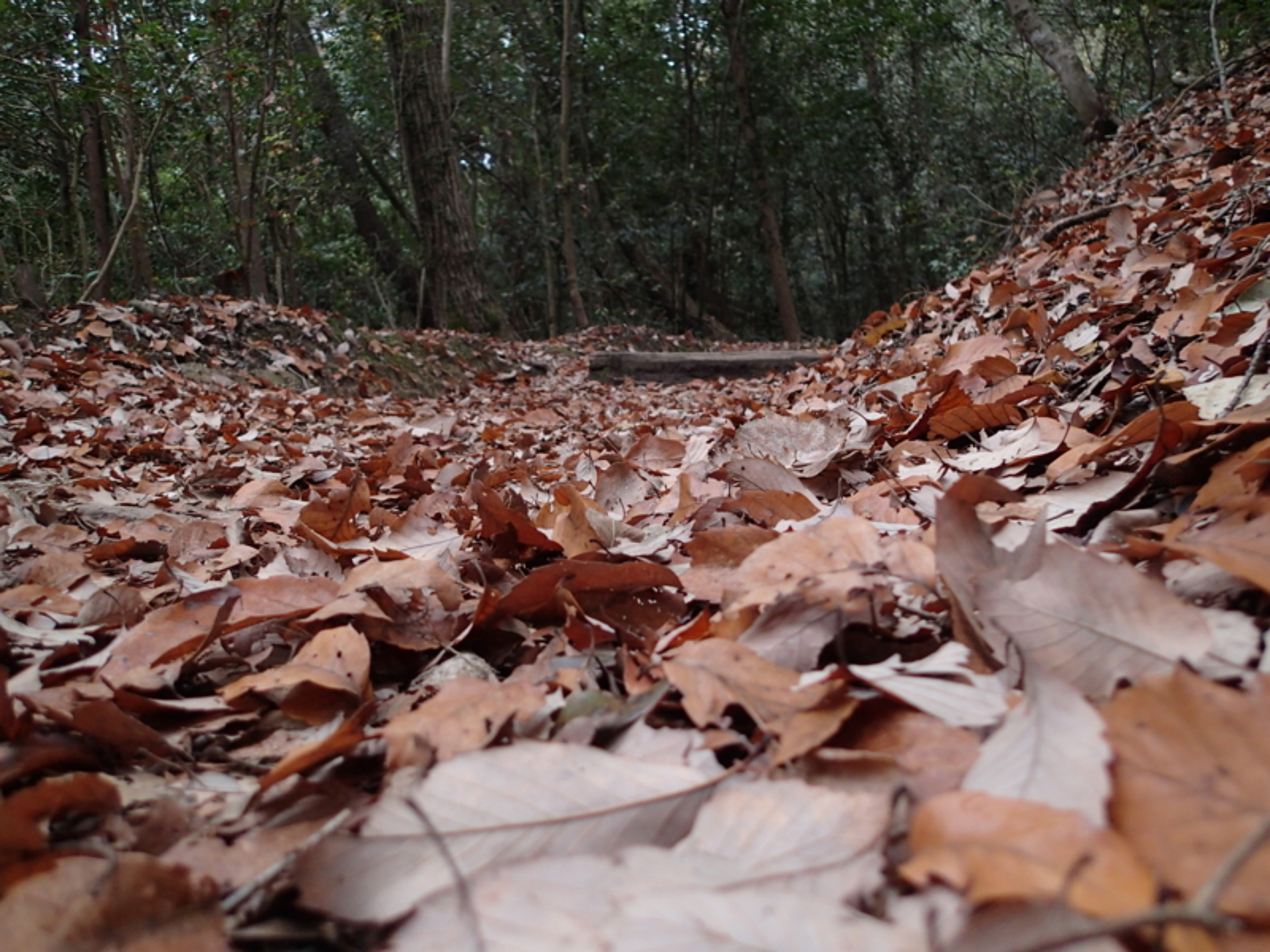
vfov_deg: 54.9
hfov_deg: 69.4
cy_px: 476
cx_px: 635
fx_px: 917
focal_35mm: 25
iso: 200
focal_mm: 4.5
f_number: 2
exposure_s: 1/30
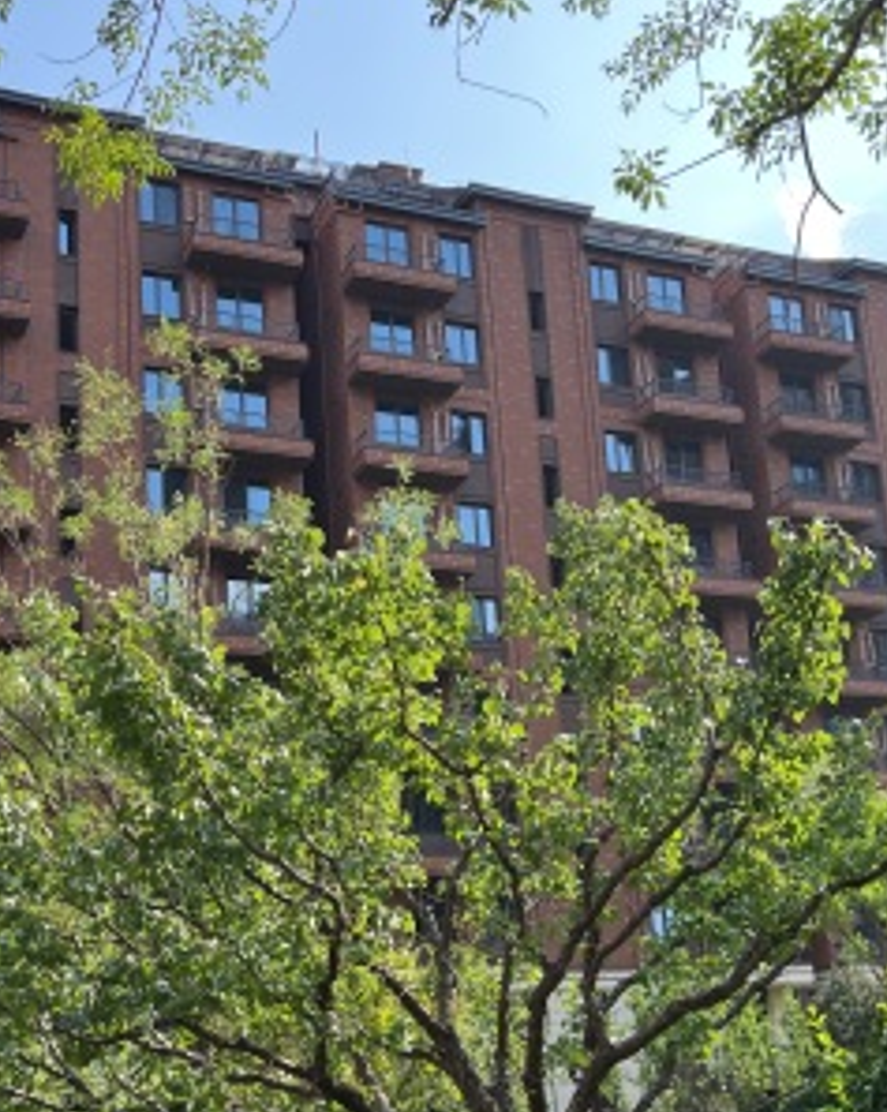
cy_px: 736
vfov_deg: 37.7
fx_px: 1610
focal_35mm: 49
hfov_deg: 30.8
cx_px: 415
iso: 50
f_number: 1.5
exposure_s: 1/887
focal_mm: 5.7
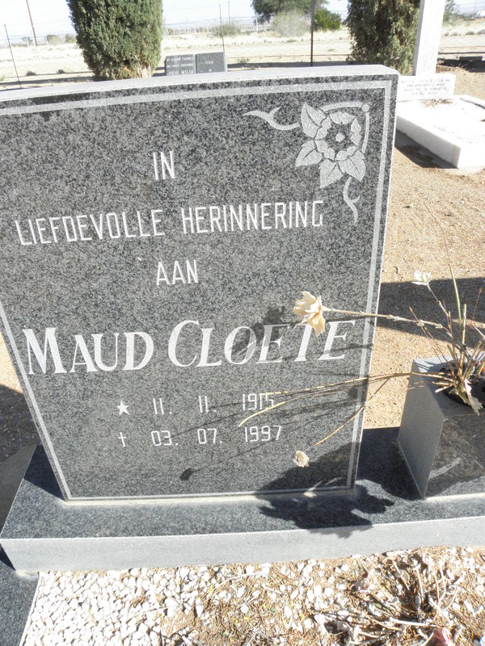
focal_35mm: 26
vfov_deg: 67.3
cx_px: 242
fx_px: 486
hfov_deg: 53.1
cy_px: 323
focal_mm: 4.6
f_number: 6.3
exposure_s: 1/400
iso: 200
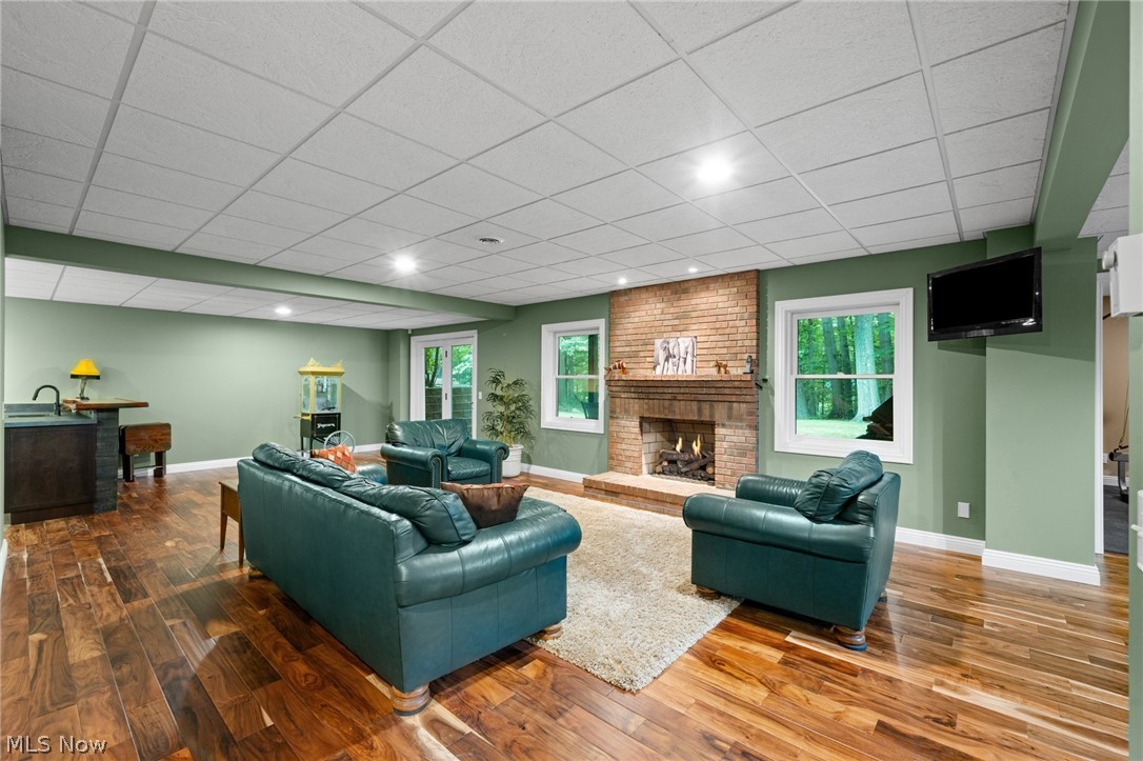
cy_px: 380
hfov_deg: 100.4
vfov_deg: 77.3
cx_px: 572
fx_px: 476
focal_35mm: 15
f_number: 9
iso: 250
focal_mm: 15
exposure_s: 4
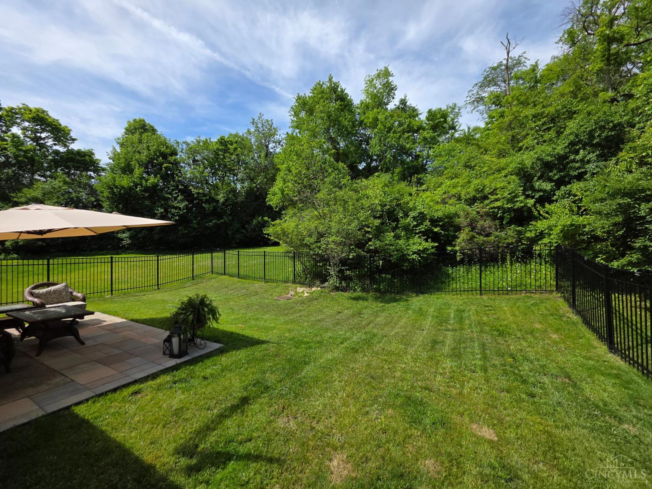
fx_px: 245
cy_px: 244
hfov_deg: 106.2
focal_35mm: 13
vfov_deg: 89.9
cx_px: 326
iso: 40
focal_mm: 2.2
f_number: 1.9
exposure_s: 1/1714
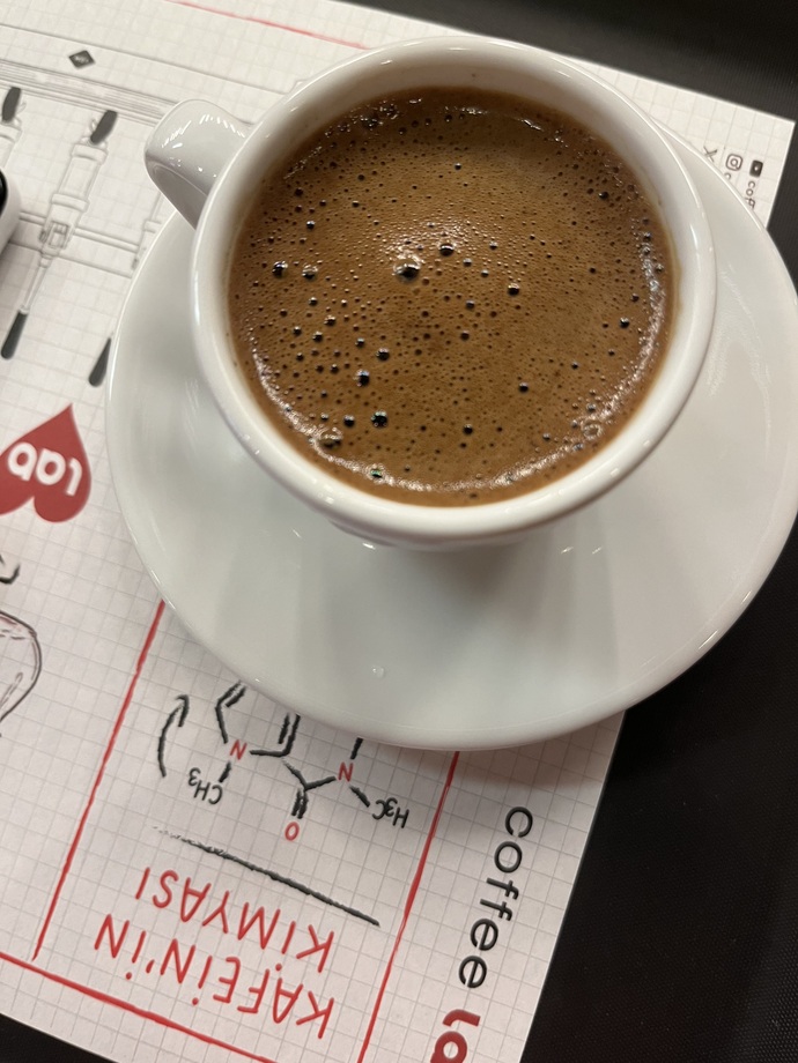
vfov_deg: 67.3
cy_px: 532
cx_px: 399
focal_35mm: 26
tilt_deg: -82.0
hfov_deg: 53.1
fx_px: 799
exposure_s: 1/60
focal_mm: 5.1
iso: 160
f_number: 1.6
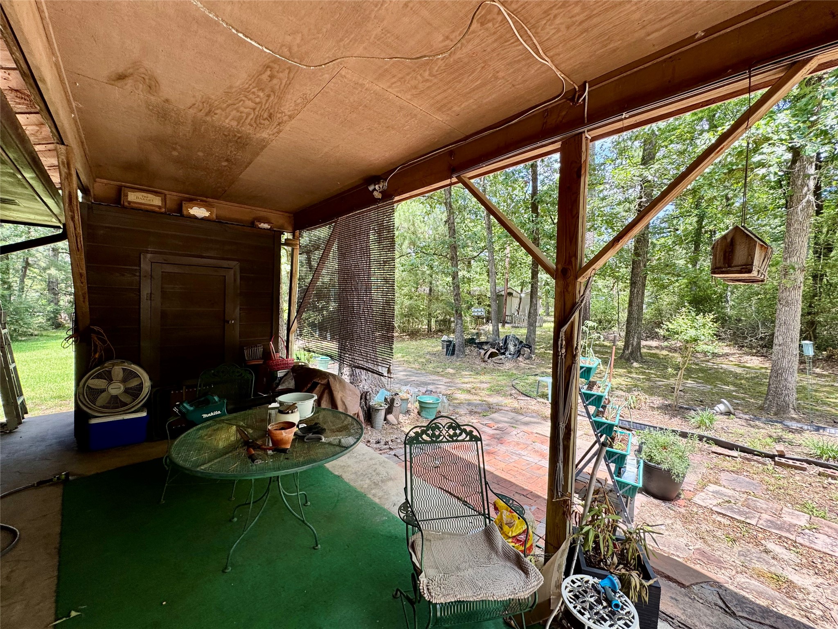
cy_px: 314
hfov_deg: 102.1
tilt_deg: -2.8
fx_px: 339
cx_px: 419
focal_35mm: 14
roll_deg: -2.1
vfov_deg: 85.7
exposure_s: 1/144
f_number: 2.2
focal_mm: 2.22
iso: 40
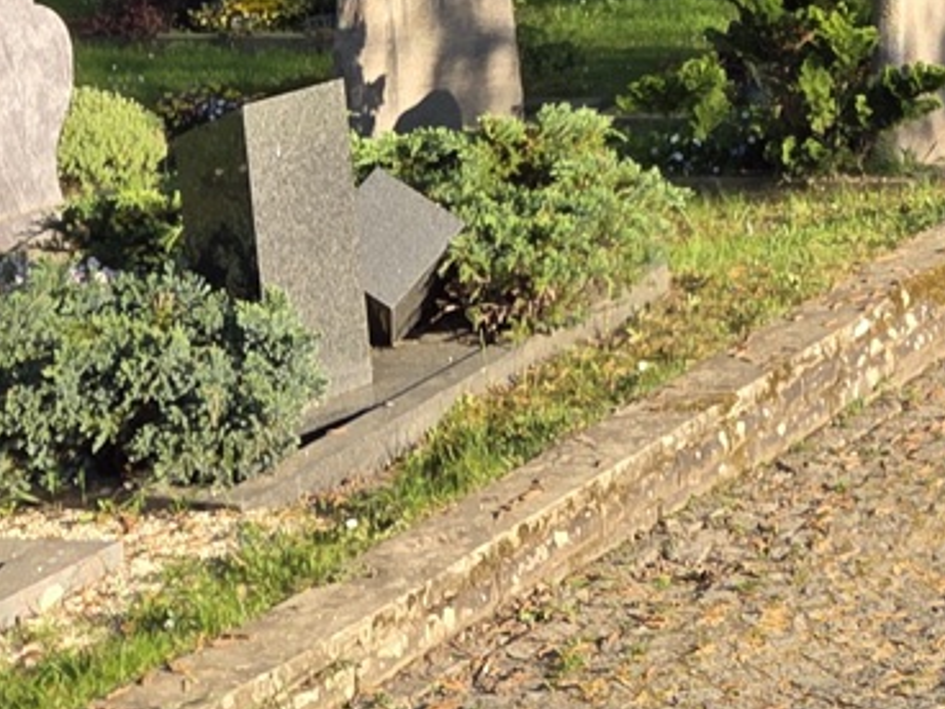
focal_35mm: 100
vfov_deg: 13.9
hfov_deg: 17.9
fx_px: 2730
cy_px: -365
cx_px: 1353
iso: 80
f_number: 1.8
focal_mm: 5.4
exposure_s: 1/1376
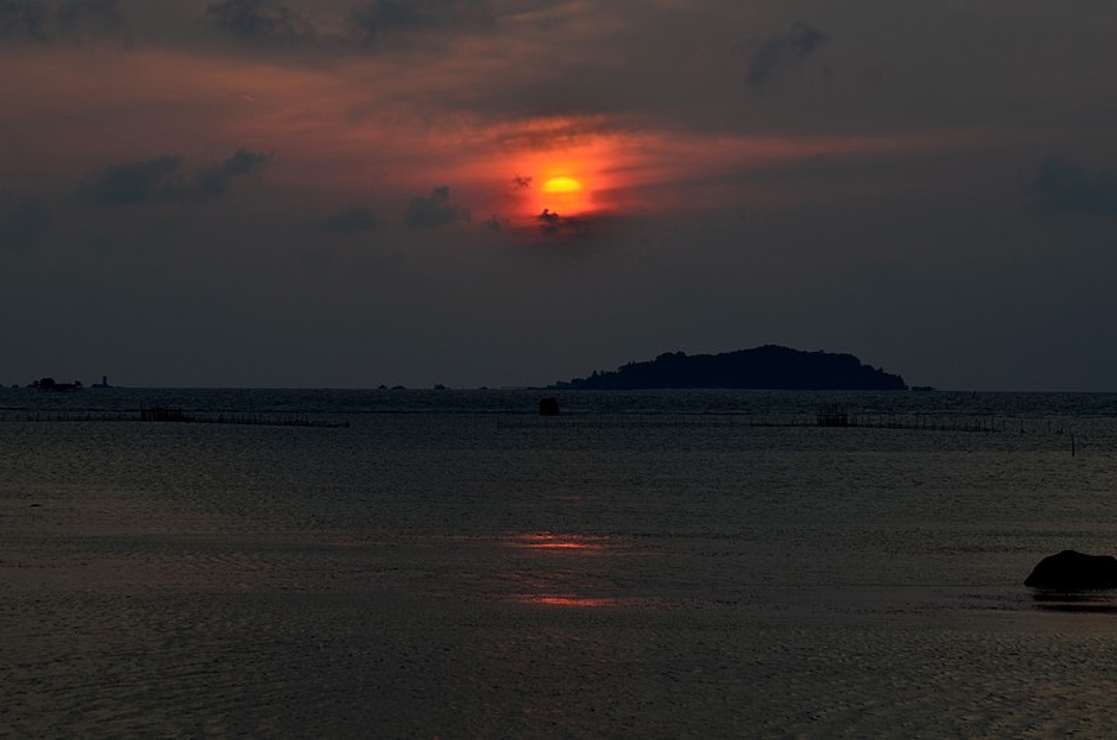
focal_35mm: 165
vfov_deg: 8.3
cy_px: 370
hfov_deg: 12.5
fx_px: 5109
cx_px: 558
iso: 100
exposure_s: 1/200
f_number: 6.3
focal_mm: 110
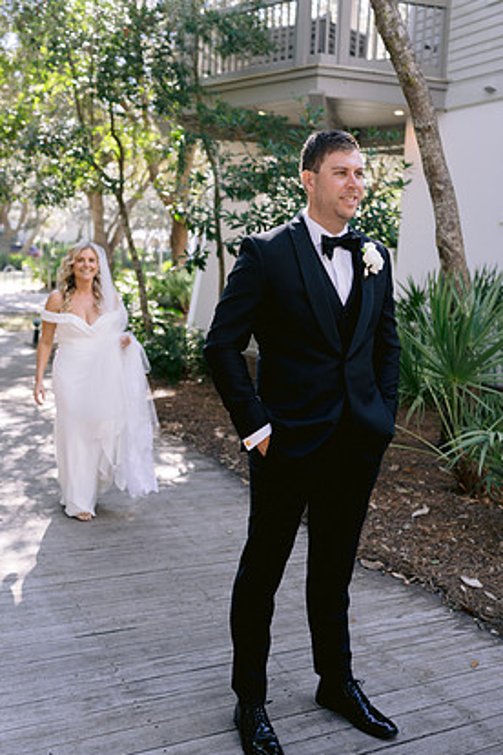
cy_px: 350
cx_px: 233
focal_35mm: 38
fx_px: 796
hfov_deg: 35.0
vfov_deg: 50.7
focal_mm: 35
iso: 200
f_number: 2.8
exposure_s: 1/200
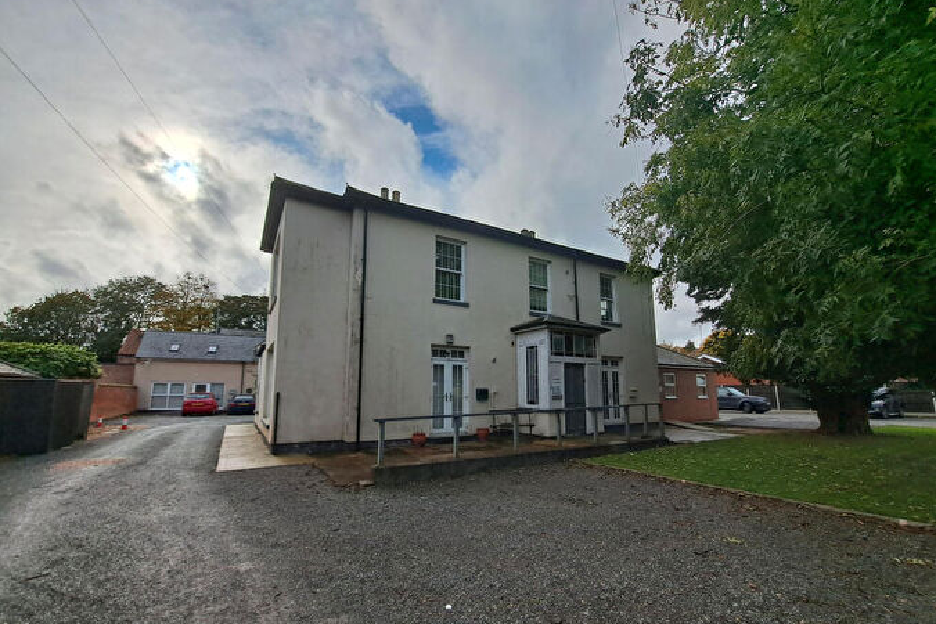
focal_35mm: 14
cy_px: 334
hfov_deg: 104.2
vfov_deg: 81.1
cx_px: 461
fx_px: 364
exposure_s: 1/2433
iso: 50
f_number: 2.2
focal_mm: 1.74
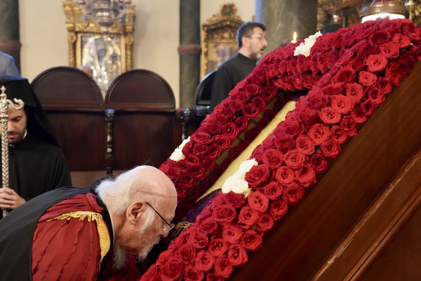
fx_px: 421
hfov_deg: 53.1
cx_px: 210
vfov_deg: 36.9
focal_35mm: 36
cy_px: 140
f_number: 4
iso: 8000
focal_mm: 36
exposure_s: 1/160
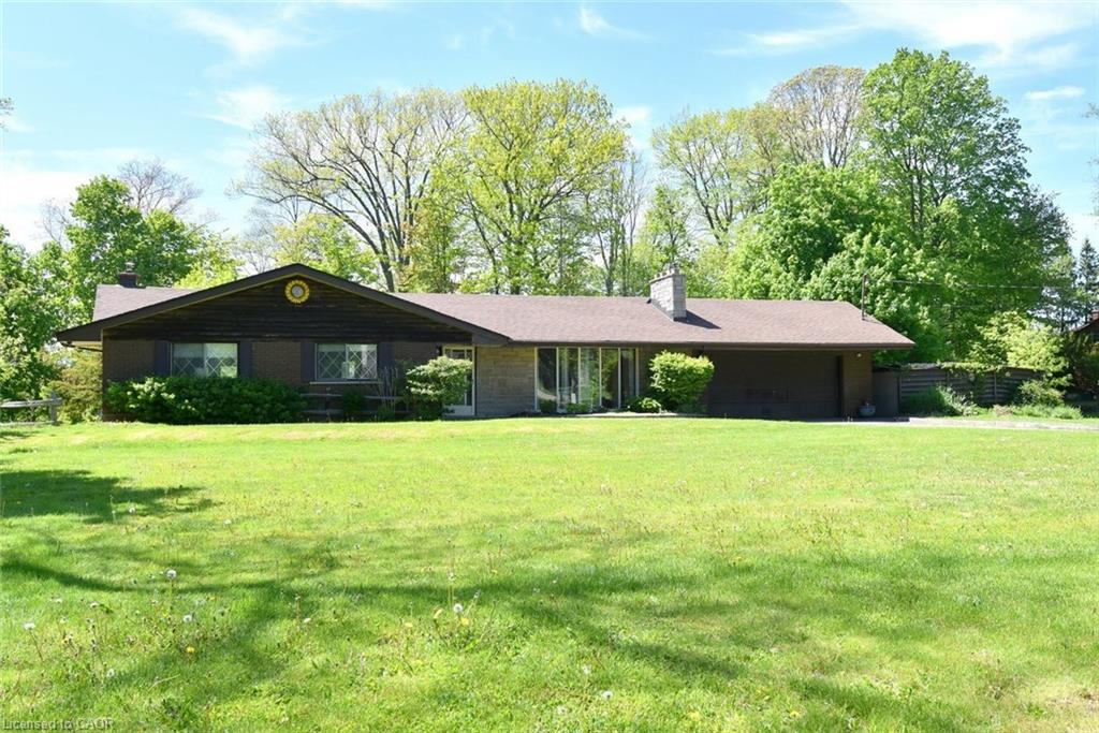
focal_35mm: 26
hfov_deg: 69.4
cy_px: 366
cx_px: 550
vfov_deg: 49.6
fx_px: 794
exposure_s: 1/500
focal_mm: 26
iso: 500
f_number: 11
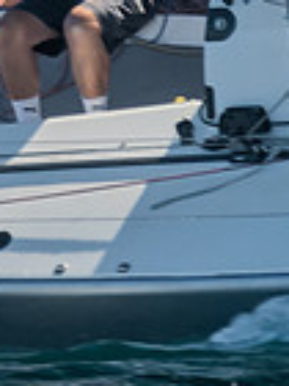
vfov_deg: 1.4
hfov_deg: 1.1
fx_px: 15261
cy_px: -419
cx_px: -779
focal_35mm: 1371
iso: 160
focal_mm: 155
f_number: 6.3
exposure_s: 1/320
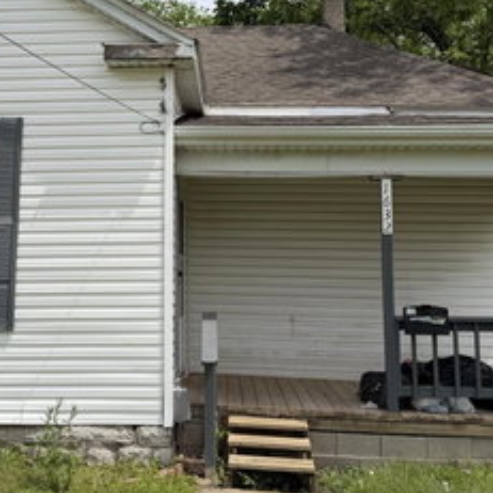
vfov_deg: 35.8
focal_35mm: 47
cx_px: 173
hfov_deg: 35.8
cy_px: 184
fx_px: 757
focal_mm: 6.76
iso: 80
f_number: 1.78
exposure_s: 1/7353
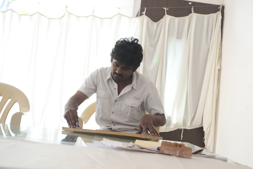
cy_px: 84
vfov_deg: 23.8
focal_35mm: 57
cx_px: 126
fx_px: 401
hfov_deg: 35.1
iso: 800
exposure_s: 1/30
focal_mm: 38
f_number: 5.6
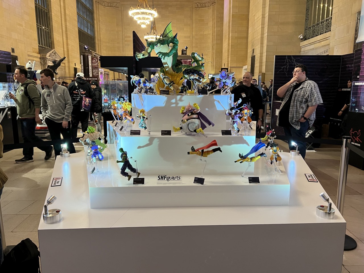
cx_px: 182
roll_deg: -0.2
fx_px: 273
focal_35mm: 26
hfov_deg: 67.3
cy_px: 136
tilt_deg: -10.5
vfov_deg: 53.1
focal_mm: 5.7
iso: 200
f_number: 1.5
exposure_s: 1/60
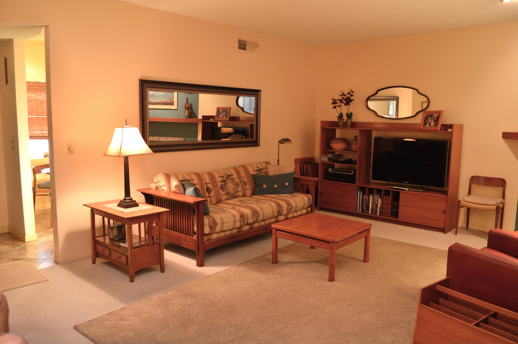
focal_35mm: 27
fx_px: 388
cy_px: 172
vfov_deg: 47.8
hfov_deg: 67.4
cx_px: 259
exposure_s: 1/10
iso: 400
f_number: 3.5
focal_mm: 18
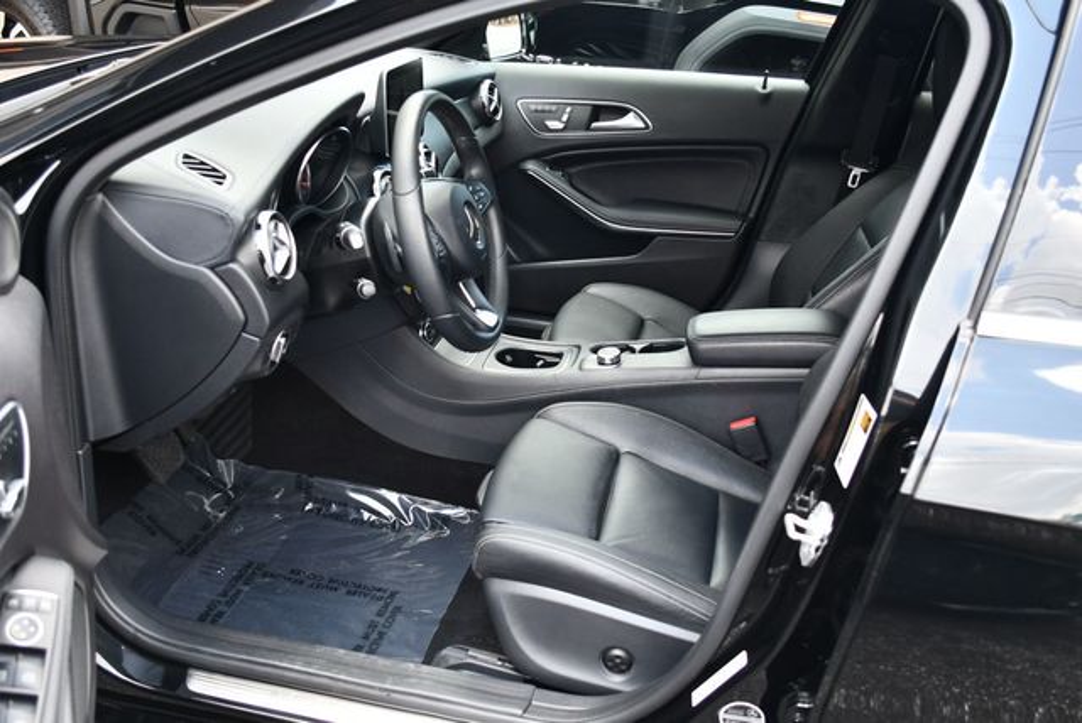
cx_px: 541
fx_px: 1083
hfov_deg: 53.1
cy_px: 362
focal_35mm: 36
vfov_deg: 36.9
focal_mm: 18
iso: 500
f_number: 3.5
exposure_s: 1/250
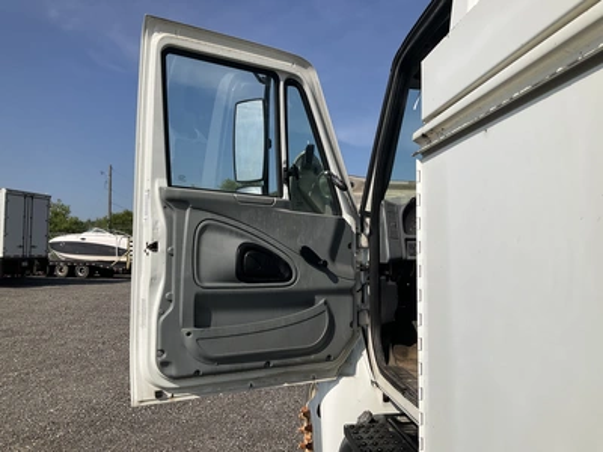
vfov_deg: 48.2
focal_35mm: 29
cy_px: 226
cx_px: 302
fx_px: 505
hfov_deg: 61.7
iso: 25
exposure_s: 1/3534
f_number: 1.8
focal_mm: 3
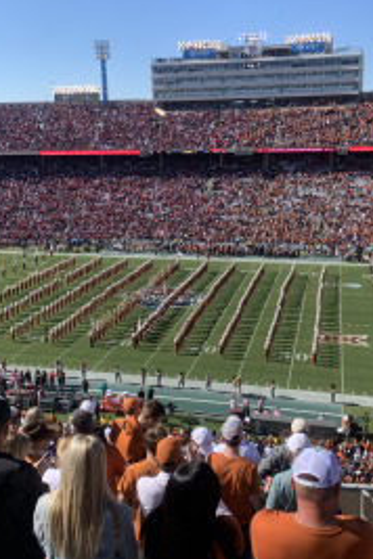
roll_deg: +1.8
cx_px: 189
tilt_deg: -11.9
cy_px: 274
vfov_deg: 51.9
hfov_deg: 35.9
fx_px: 575
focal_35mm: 37
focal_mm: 4.25
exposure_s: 1/1387
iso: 25
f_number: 1.8
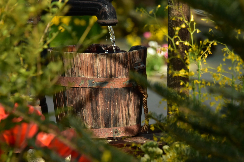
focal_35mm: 255
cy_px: 81
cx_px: 122
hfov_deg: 8.1
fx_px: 1728
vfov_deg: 5.4
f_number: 5.6
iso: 800
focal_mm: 170
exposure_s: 1/1600
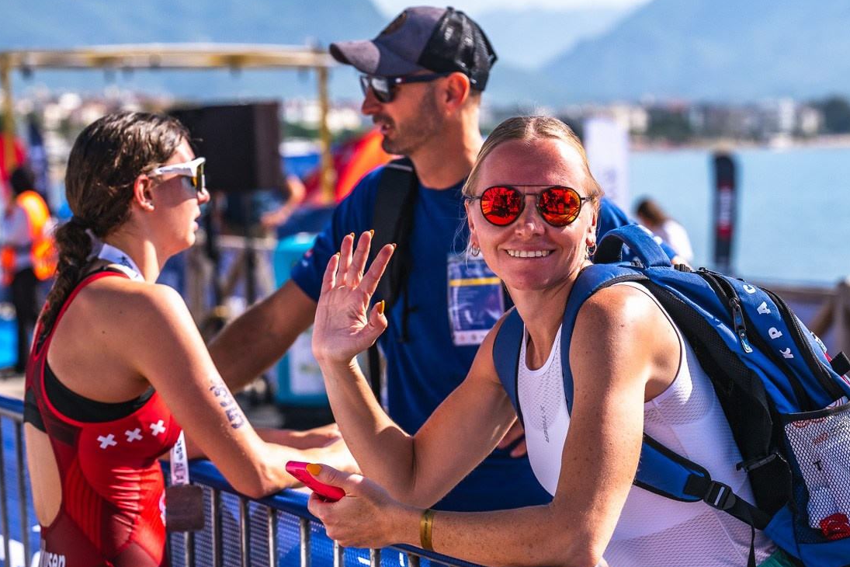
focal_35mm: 111
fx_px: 2621
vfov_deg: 12.3
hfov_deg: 18.4
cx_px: 456
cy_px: 287
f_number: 5
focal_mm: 95
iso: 320
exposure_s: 1/3200
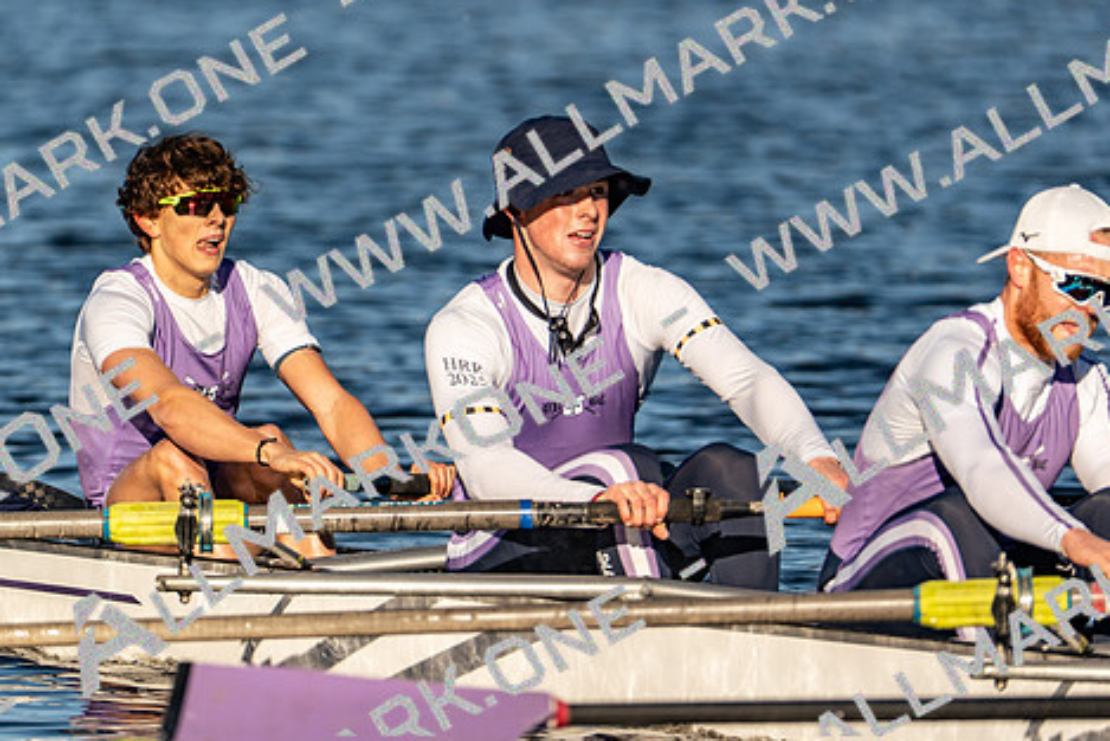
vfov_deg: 2.6
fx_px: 16407
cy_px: 330
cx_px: 554
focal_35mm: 532
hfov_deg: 3.9
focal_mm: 430
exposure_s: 1/2000
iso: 250
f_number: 6.3
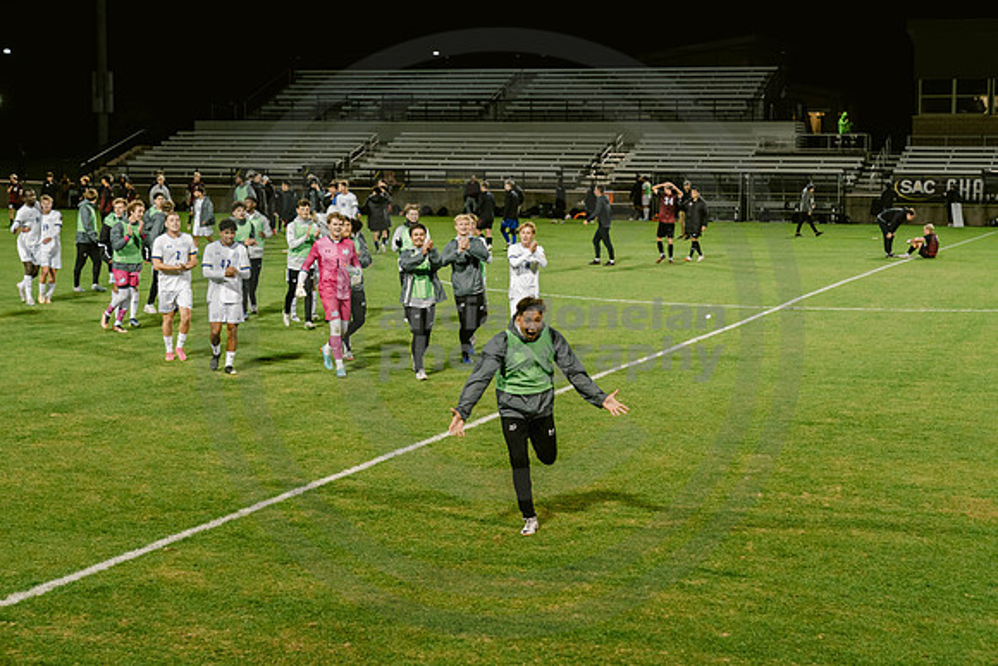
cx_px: 499
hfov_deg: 28.8
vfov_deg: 19.5
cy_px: 333
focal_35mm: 70
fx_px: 1941
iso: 2000
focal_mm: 70
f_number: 5.6
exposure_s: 1/160
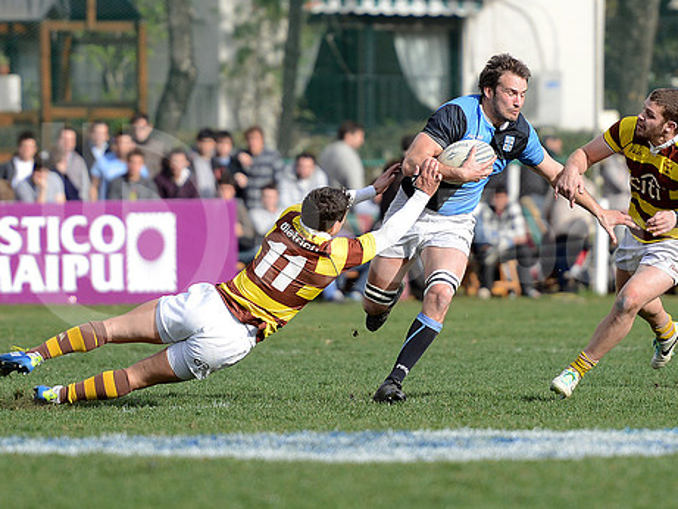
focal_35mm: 242
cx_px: 374
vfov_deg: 6.1
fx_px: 4741
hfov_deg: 8.2
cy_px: 233
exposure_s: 1/1250
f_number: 2.8
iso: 250
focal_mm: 200
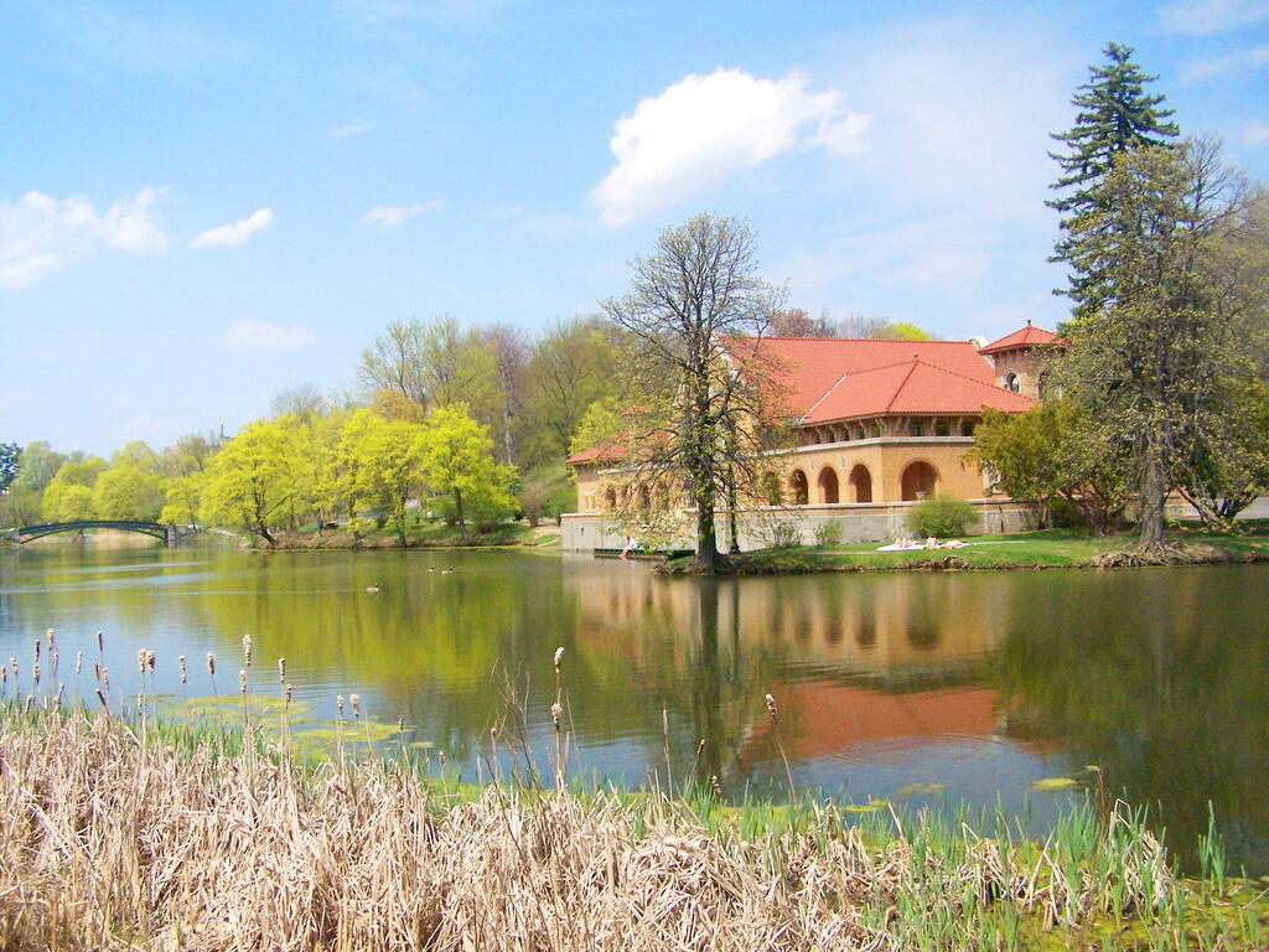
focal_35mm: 38
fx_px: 1393
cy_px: 476
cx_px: 634
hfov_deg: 49.0
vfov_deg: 37.7
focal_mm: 6.3
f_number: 4
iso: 200
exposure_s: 1/640
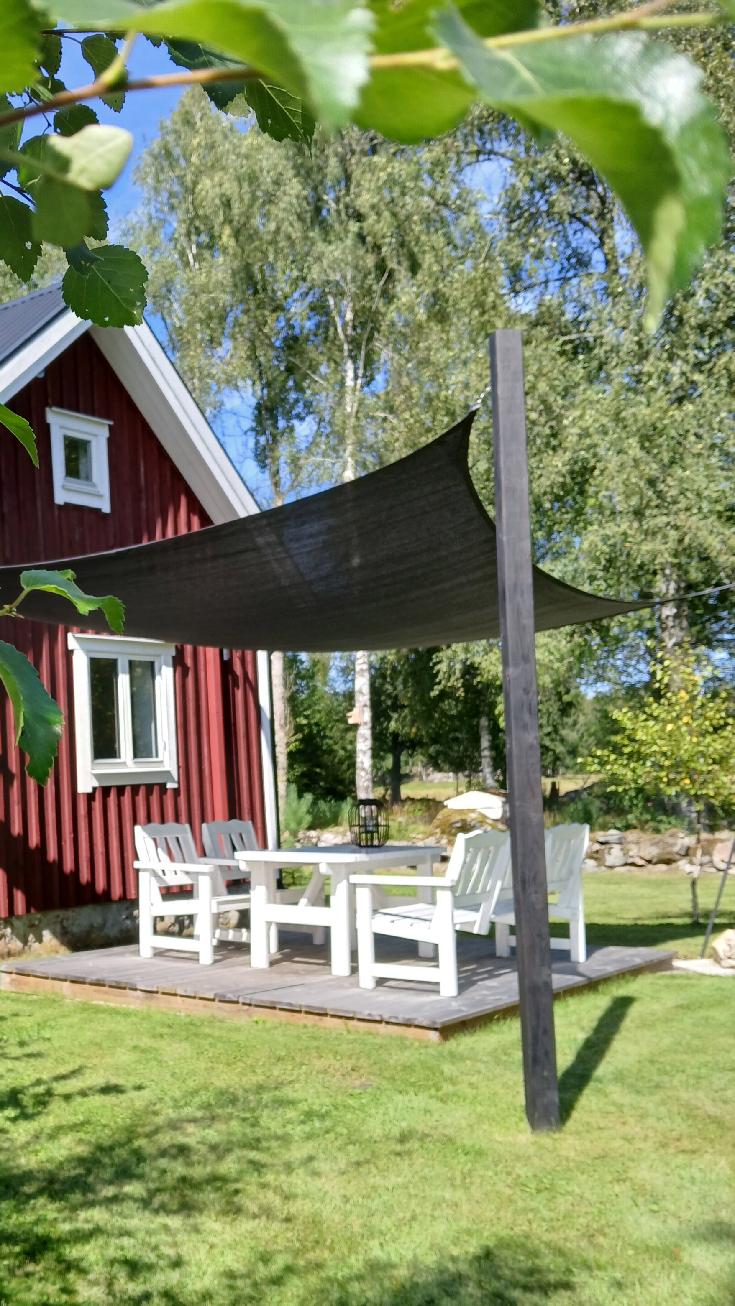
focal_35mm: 37
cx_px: 120
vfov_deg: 53.8
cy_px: 744
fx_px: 1282
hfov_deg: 31.0
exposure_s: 1/281
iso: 20
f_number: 1.8
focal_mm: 3.98
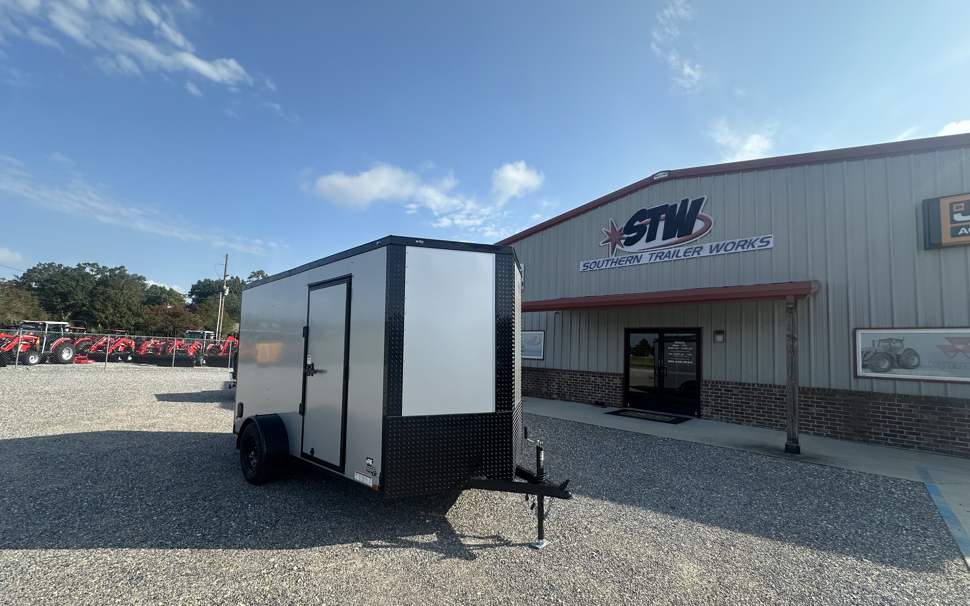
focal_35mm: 15
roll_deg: -2.9
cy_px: 326
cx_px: 482
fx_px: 397
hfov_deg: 101.5
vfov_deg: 74.7
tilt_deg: +3.8
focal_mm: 2.22
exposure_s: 1/1416
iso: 40
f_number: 2.2
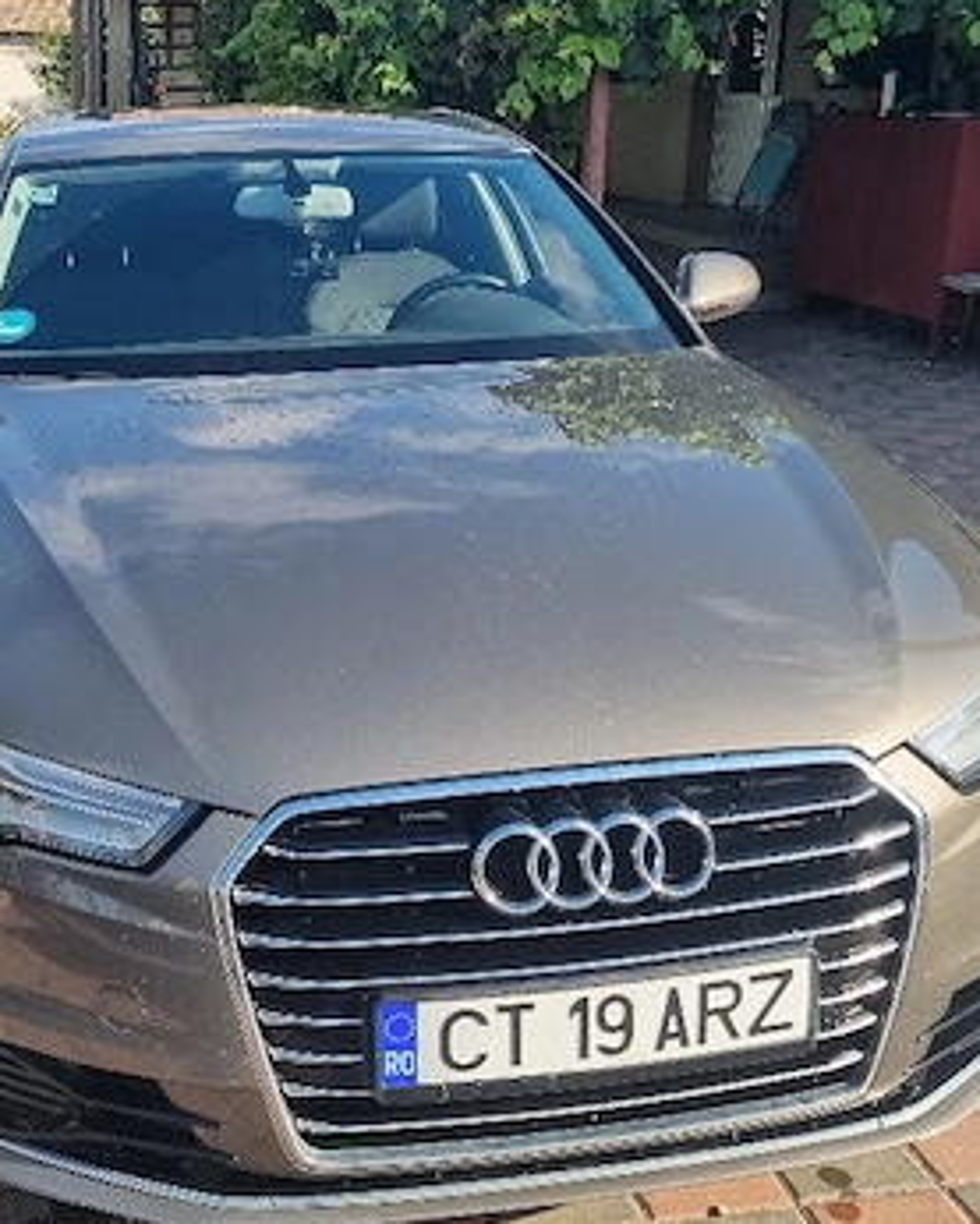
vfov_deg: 41.7
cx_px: 269
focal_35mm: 44
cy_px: 474
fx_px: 1595
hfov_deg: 33.6
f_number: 1.8
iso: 50
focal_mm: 5.4
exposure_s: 1/1250
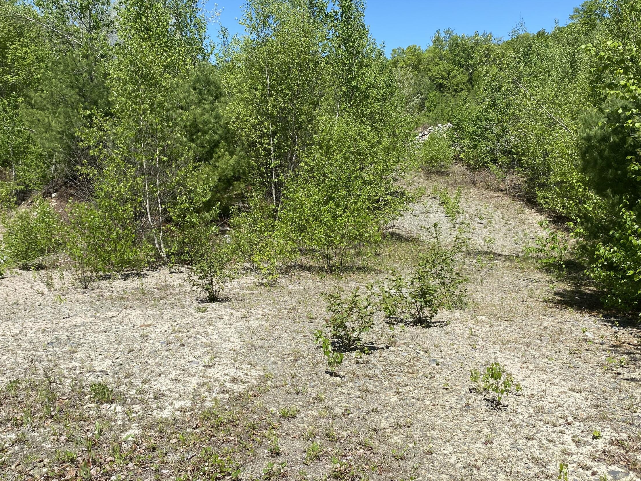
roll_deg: -2.4
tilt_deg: -8.2
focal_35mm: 35
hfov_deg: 52.6
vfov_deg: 40.7
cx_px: 295
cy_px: 229
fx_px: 648
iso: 32
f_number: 1.8
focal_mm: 4.25
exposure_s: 1/2755
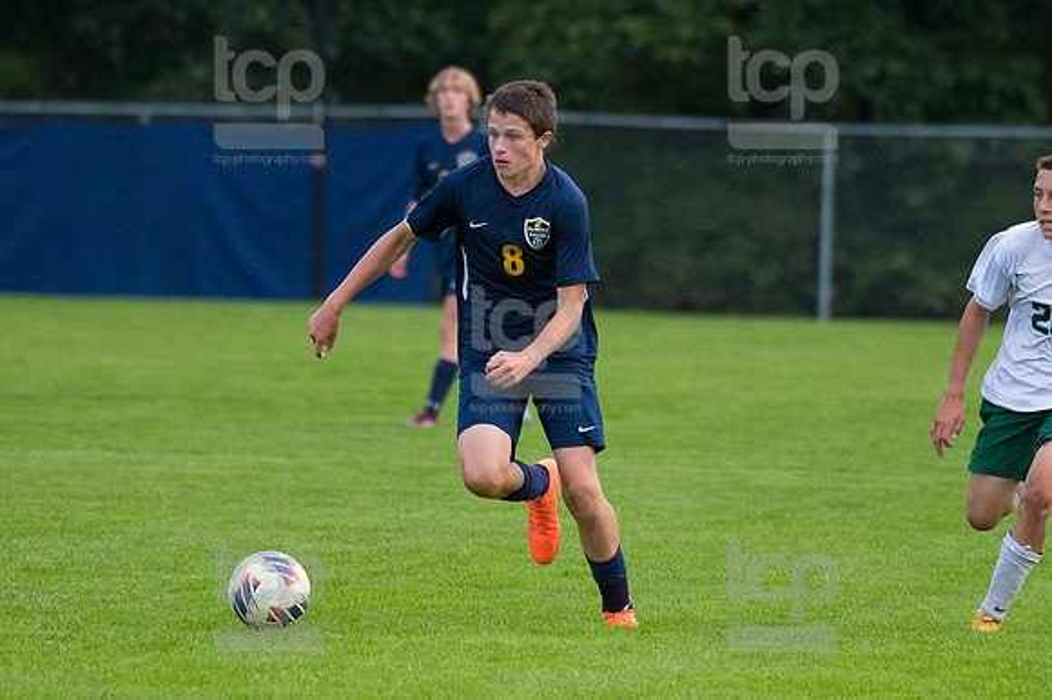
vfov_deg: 2.8
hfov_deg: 4.2
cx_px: 526
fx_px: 14456
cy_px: 350
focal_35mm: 495
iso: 3200
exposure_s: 1/2000
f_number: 5.6
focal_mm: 330
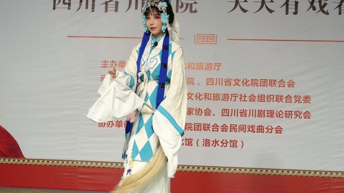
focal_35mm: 55
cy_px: 85
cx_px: 176
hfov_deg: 37.8
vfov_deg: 21.8
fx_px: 502
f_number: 4
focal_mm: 38
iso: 320
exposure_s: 1/160
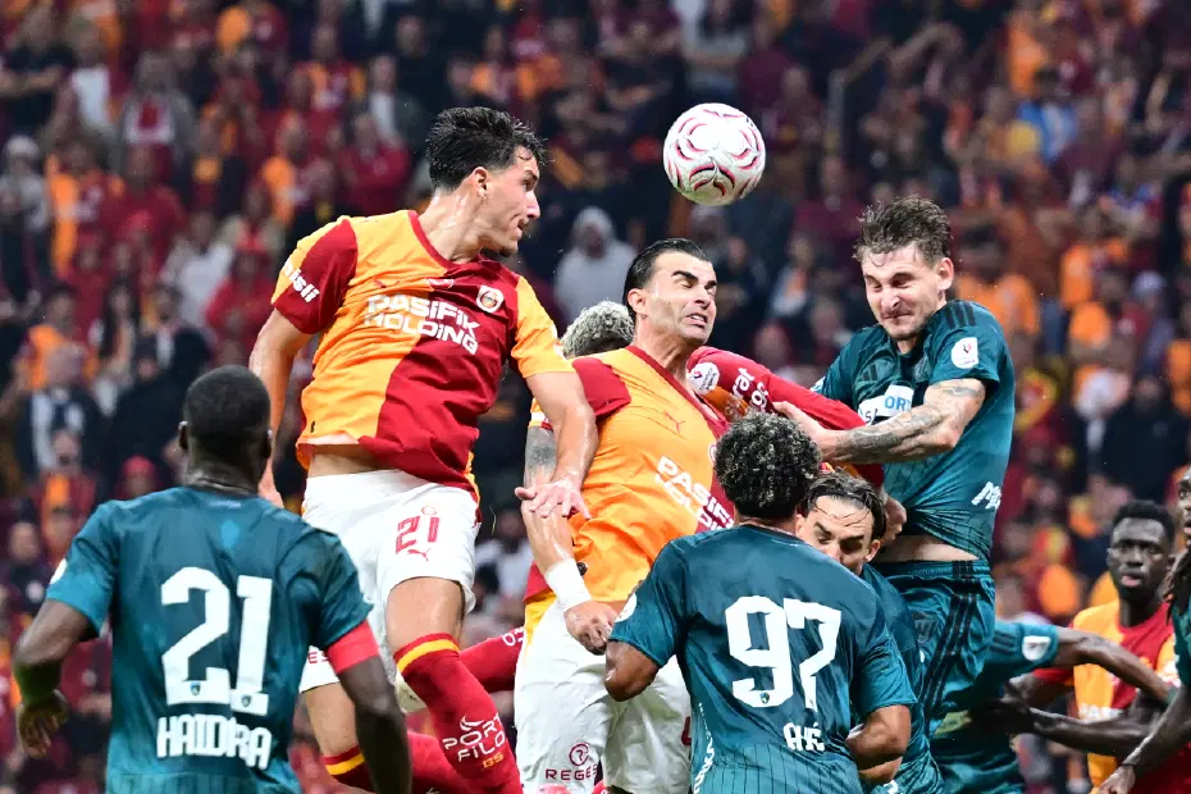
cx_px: 596
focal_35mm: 150
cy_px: 397
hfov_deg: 13.7
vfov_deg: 9.1
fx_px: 4962
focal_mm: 150
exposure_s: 1/1600
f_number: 2.8
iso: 2500
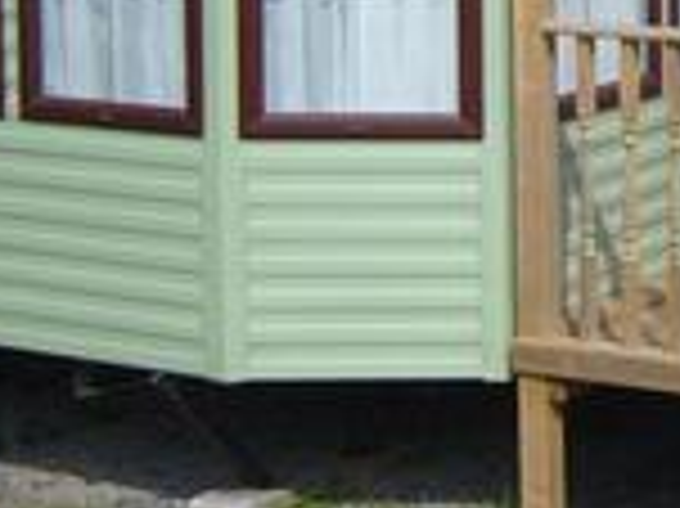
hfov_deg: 16.2
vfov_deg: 12.5
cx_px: 851
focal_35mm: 116
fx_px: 2277
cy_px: -79
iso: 80
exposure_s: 1/250
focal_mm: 7.4
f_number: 7.1
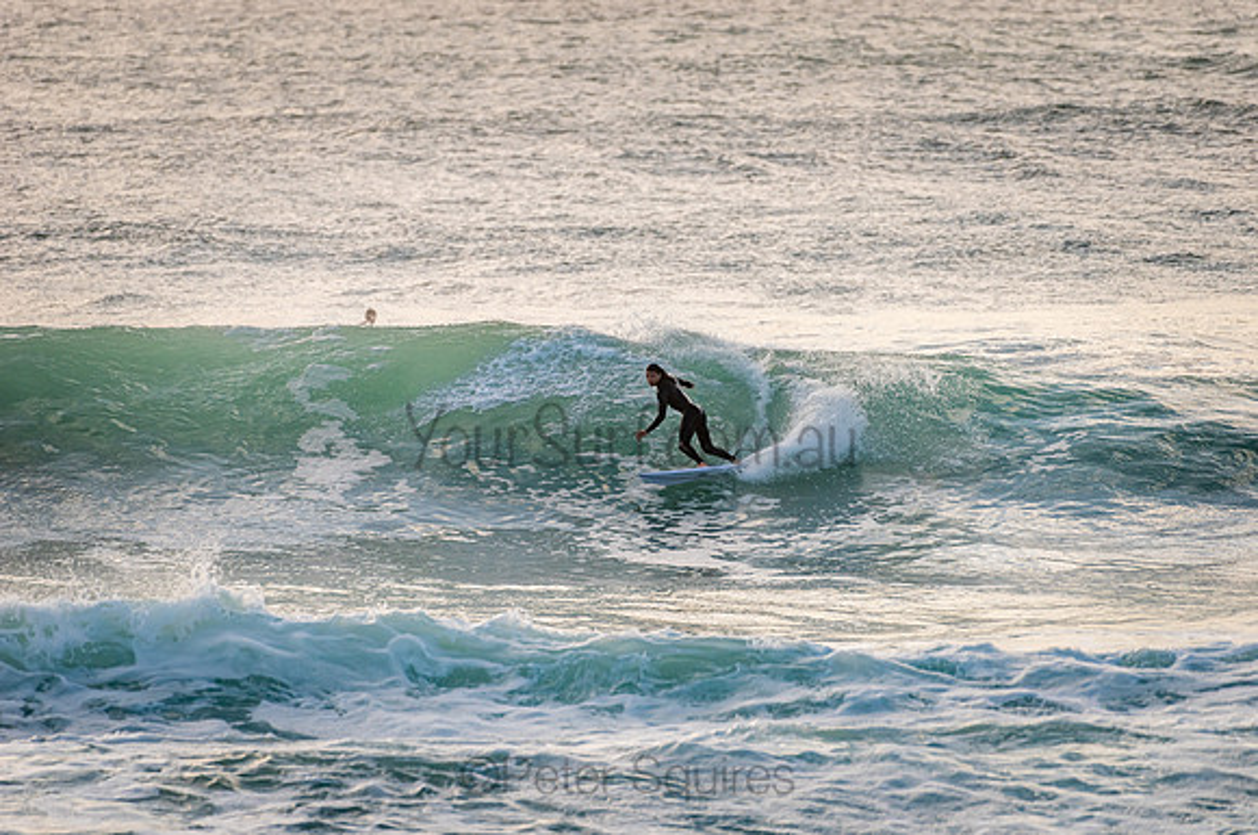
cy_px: 418
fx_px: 17474
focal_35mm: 501
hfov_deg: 4.1
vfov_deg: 2.7
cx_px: 629
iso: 280
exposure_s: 1/2000
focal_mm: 500
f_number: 5.6
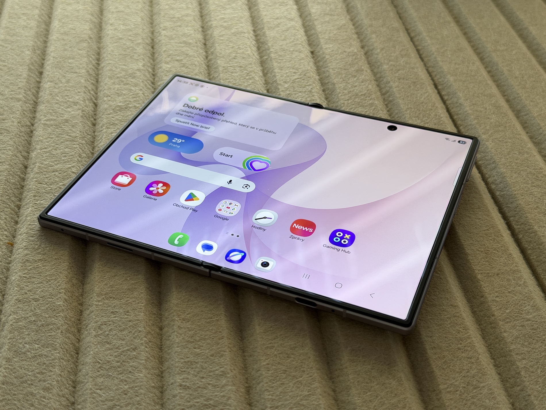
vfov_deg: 30.3
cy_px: 205
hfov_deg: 39.7
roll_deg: -1.4
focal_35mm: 48
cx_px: 273
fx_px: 757
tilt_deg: -39.9
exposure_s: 1/145
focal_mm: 6.76
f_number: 1.78
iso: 50
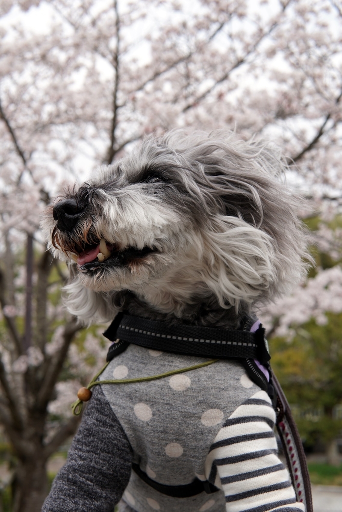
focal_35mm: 45
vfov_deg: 43.6
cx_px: 171
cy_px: 256
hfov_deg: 29.9
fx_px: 641
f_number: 6.3
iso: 100
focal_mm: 30
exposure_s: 1/200
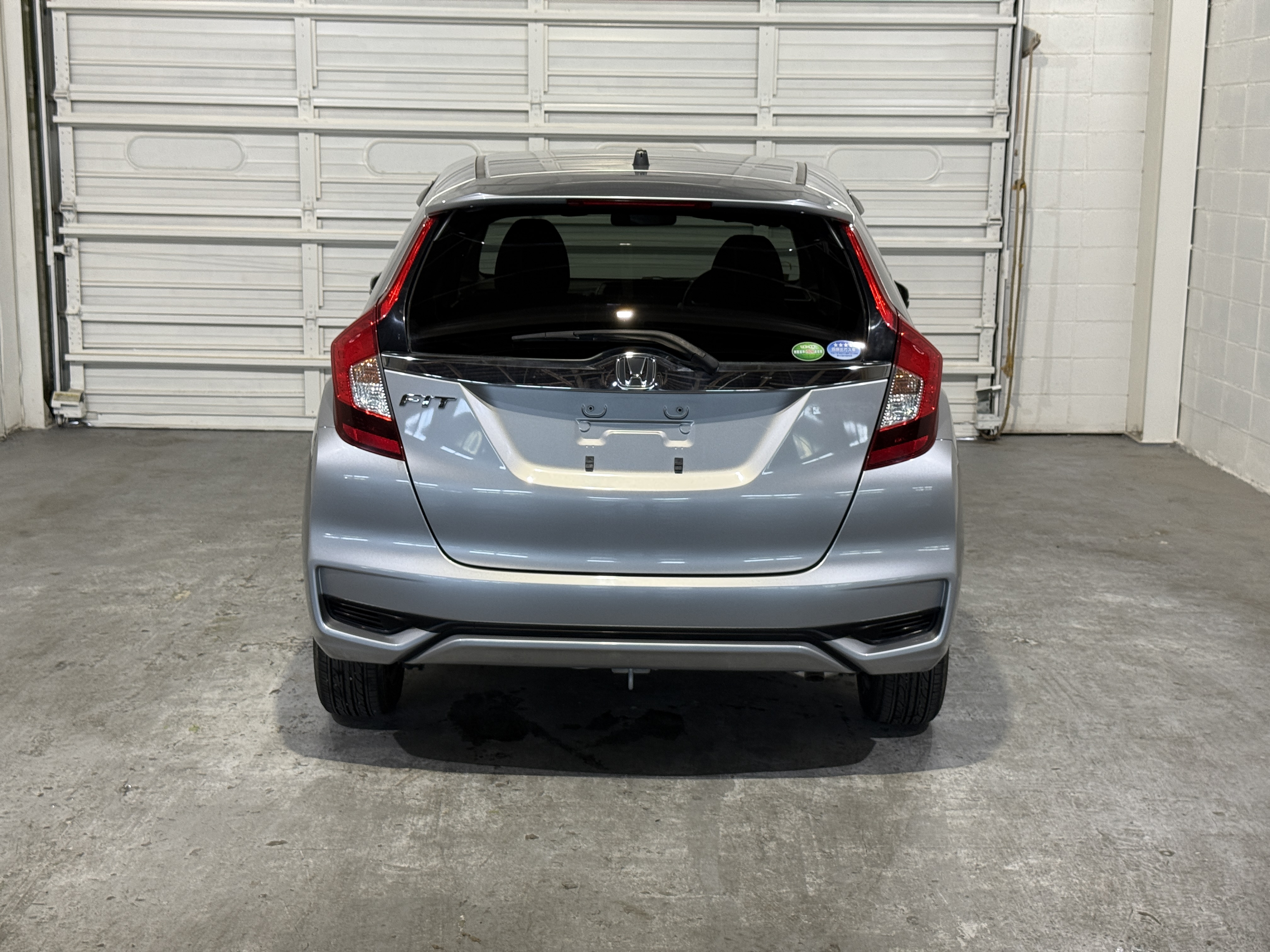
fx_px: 1761
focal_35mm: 48
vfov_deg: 30.3
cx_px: 635
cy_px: 476
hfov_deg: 39.7
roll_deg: -0.8
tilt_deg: -10.2
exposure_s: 1/60
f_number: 1.78
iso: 100
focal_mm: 6.76
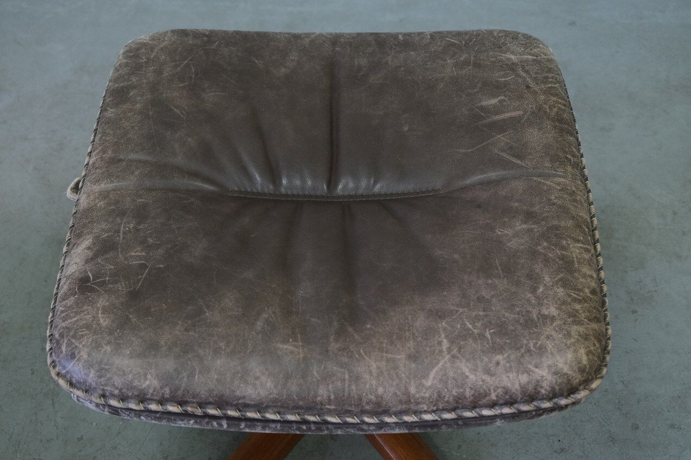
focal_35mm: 54
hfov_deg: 36.9
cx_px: 346
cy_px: 230
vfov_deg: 25.1
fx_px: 1036
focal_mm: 35.8
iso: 2500
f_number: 4
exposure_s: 1/52
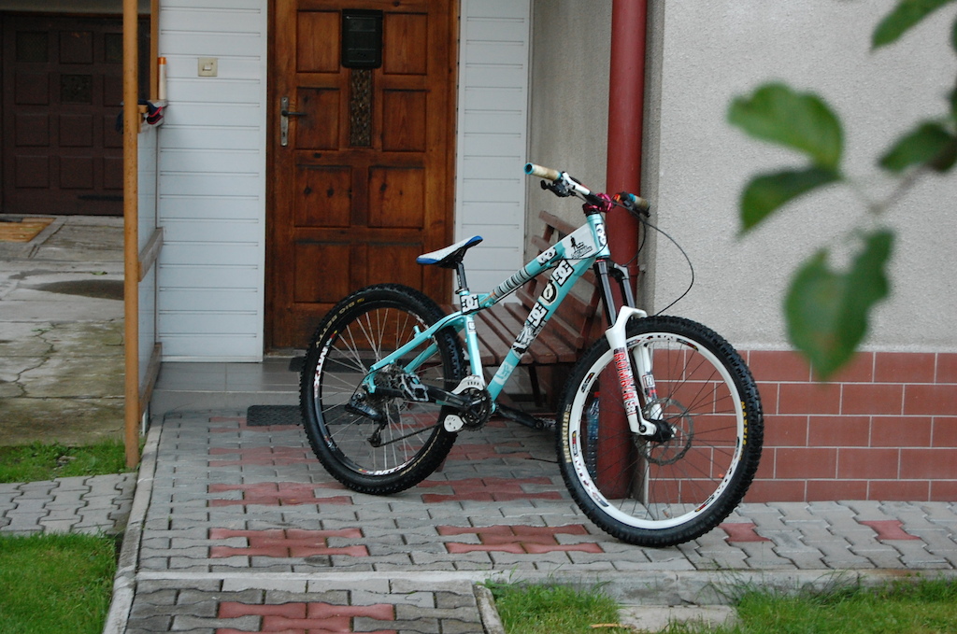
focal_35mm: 82
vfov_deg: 16.5
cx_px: 478
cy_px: 317
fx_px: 2189
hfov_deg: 24.7
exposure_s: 1/30
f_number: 5.6
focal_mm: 55
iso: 800
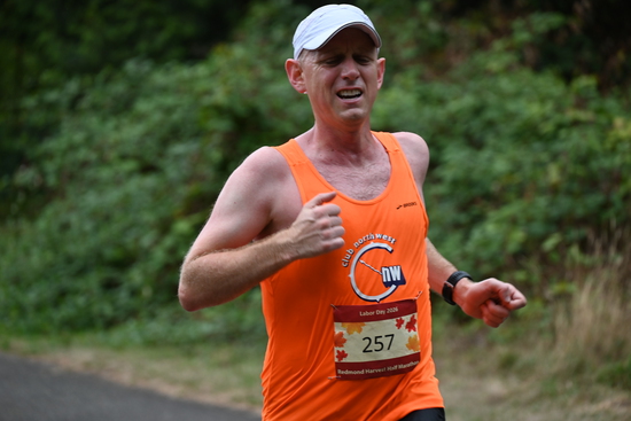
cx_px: 316
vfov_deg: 6.9
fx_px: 3506
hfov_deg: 10.3
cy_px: 210
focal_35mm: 200
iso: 800
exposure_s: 1/250
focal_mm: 200
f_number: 6.3
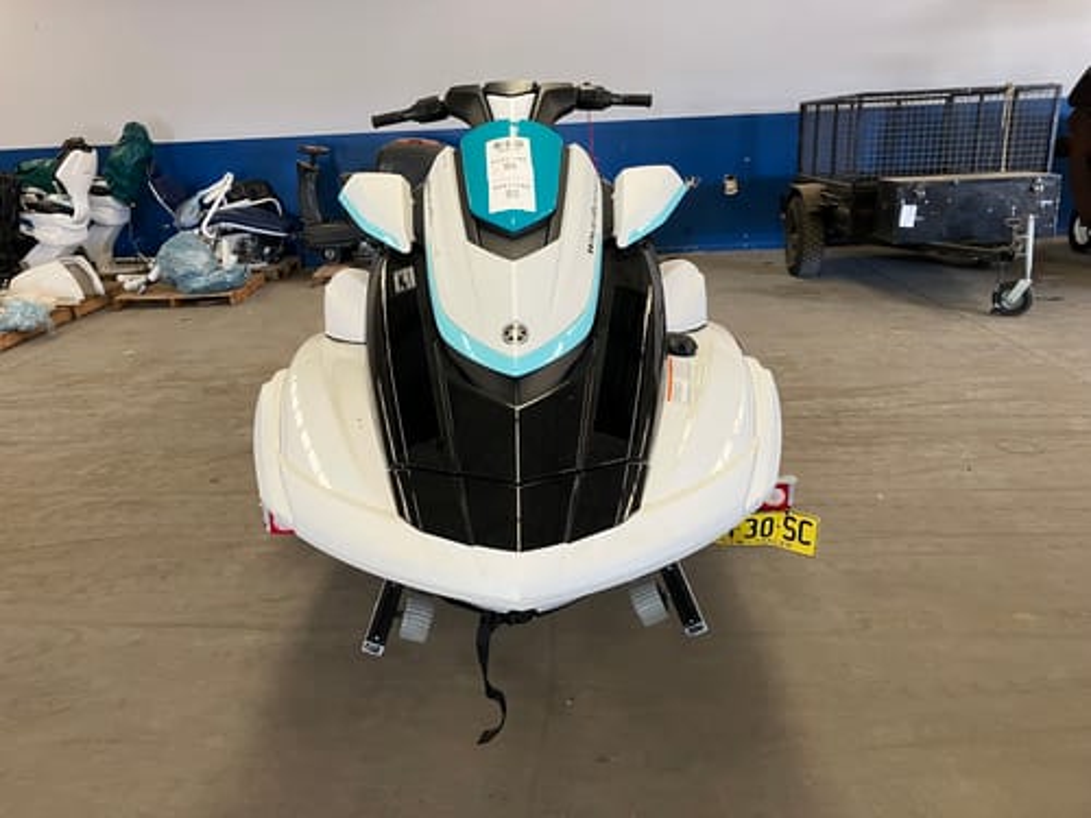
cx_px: 546
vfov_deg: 49.7
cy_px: 409
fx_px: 882
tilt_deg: -18.0
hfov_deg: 63.4
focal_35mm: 28
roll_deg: +2.7
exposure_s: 1/60
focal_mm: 3.99
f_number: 1.8
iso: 100
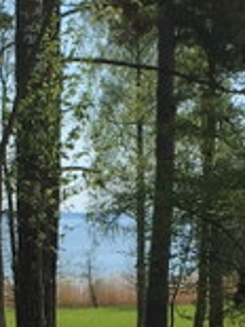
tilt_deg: -7.5
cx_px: 82
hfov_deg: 8.2
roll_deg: -0.6
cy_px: 418
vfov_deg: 10.8
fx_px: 1701
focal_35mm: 180
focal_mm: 4.15
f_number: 2.2
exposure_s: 1/1508
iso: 25
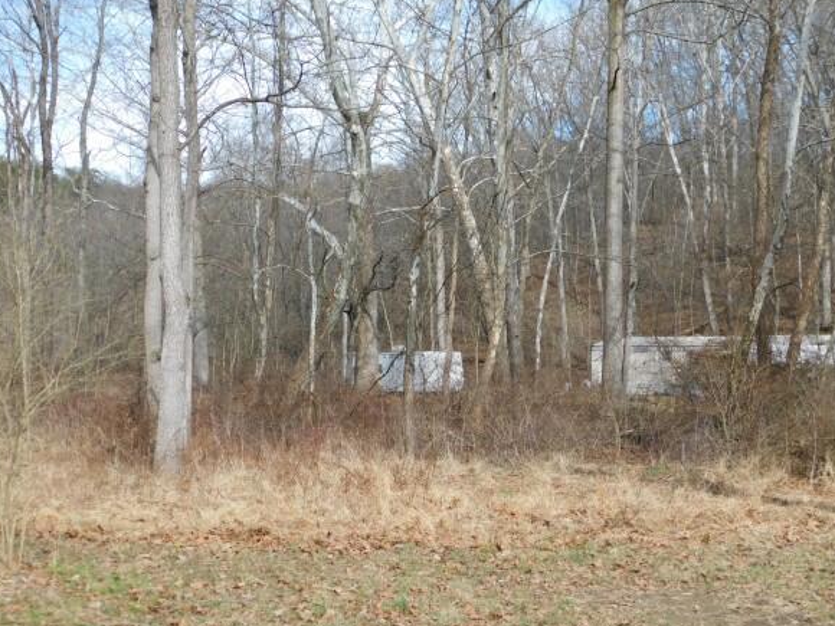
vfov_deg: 24.0
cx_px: 422
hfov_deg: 31.7
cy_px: 314
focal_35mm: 61
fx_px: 1471
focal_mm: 10.4
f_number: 4
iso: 125
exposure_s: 1/400
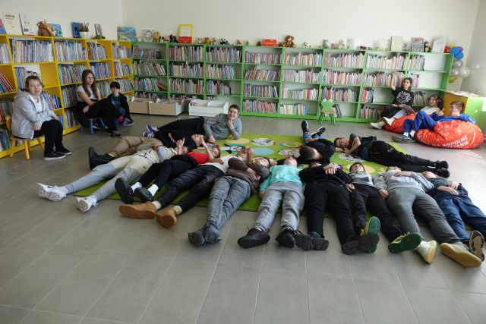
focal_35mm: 24
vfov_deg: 53.2
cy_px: 162
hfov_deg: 73.7
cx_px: 243
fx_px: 324
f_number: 2.8
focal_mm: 8.9
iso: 125
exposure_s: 1/80
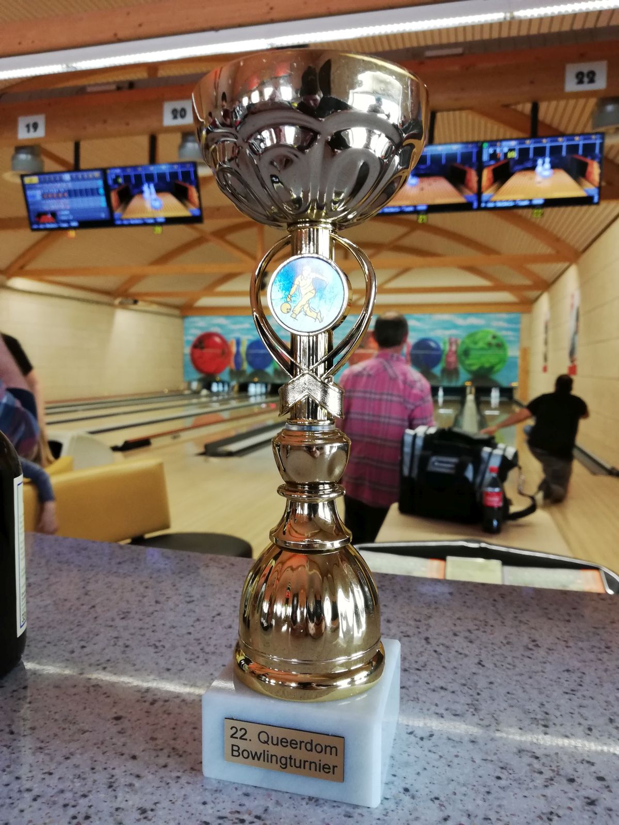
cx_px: 310
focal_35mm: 26
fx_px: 620
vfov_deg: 67.3
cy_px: 412
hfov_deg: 53.1
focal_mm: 3.81
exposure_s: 1/33.3
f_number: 2.2
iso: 250
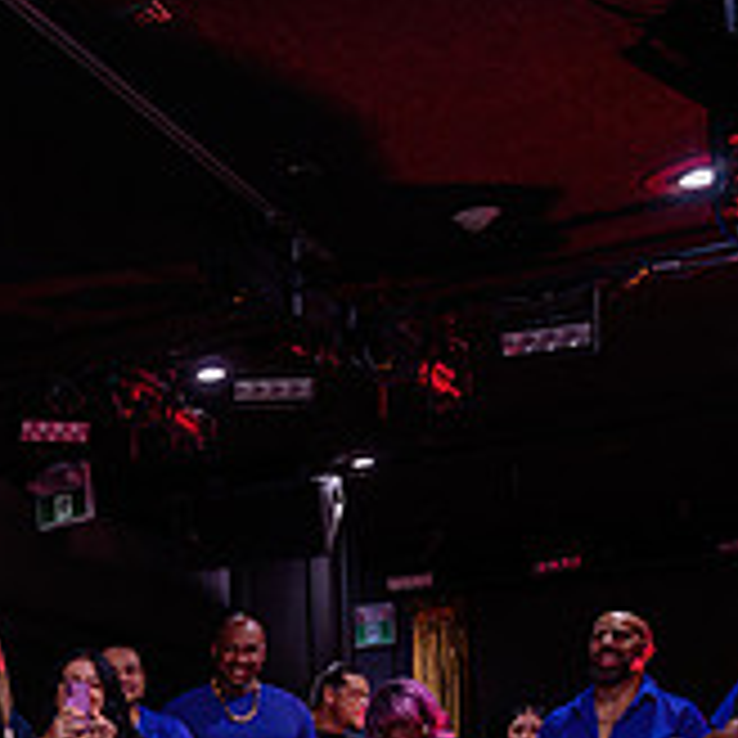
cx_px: -369
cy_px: 830
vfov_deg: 21.7
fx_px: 1809
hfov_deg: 19.9
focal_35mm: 75
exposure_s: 1/60
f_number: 4.5
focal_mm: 25
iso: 1000
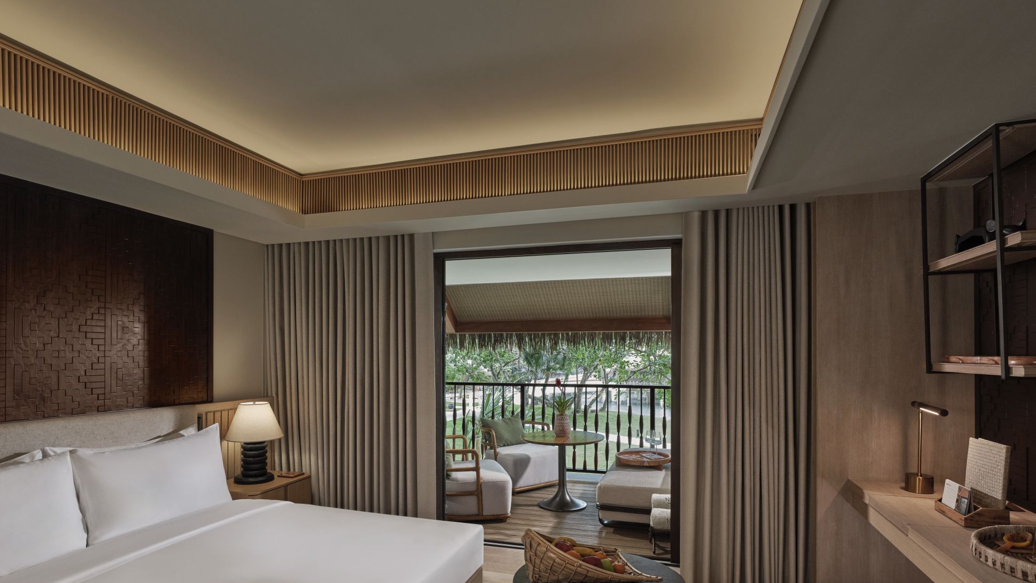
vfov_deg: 57.8
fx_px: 522
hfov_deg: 89.6
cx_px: 507
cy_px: 356
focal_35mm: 19
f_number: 11
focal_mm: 22.1
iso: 1600
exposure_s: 1/40
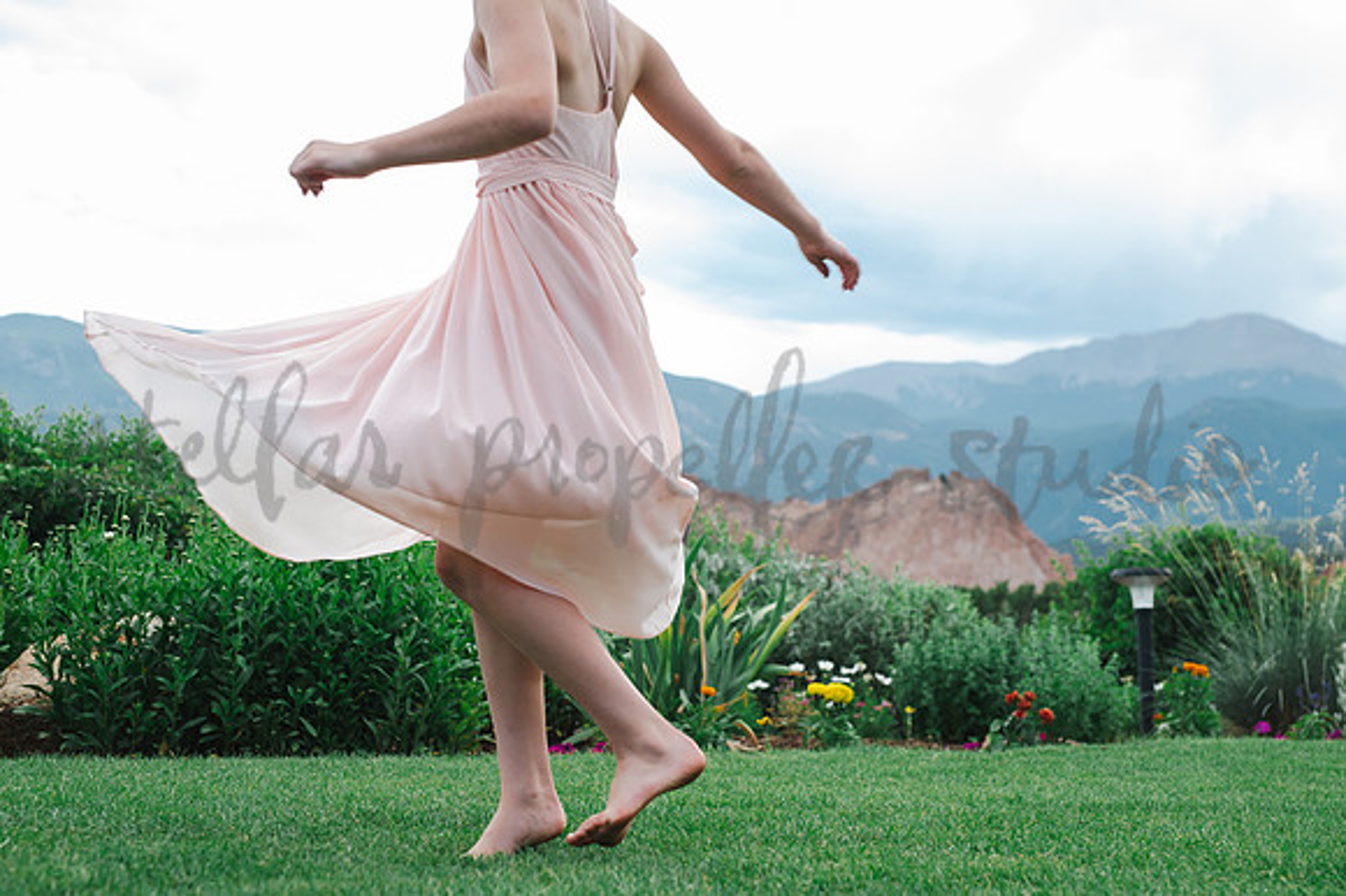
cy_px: 448
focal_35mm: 53
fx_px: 1965
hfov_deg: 37.8
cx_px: 673
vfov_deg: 25.7
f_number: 5
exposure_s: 1/800
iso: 500
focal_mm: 50
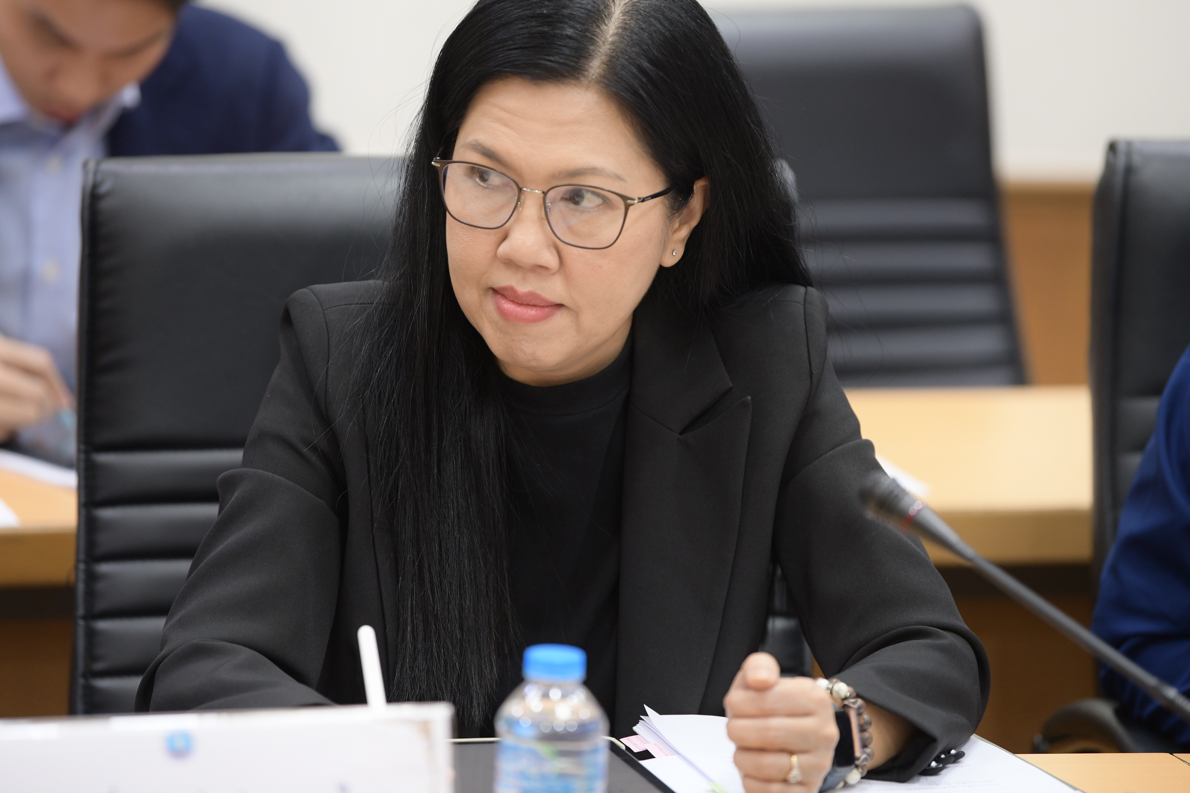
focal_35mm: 189
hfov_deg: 10.9
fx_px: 6247
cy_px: 373
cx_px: 581
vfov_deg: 7.3
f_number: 2.8
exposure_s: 1/125
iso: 1250
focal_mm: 175
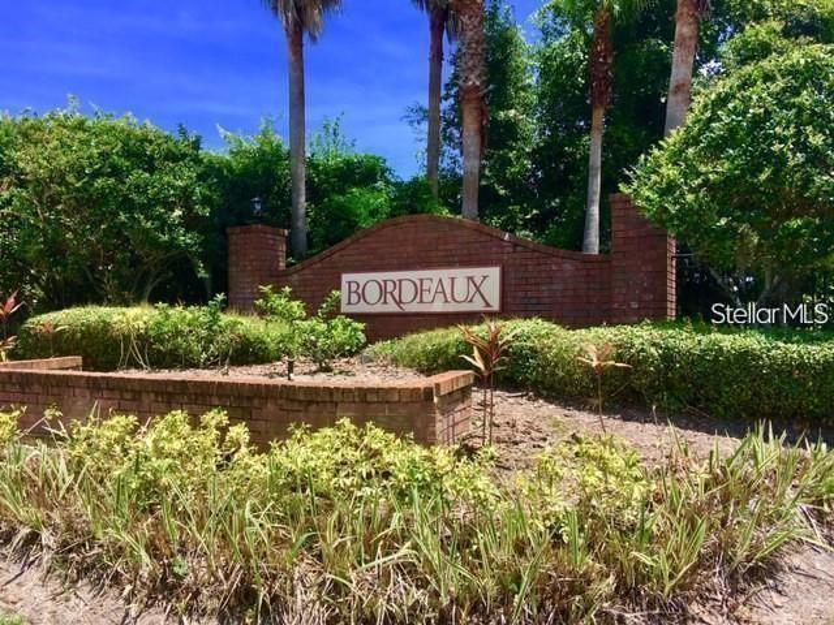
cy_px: 312
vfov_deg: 48.2
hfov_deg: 61.7
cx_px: 417
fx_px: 699
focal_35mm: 29
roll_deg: -0.4
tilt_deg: -3.7
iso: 25
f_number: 2.2
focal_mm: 4.15
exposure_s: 1/950
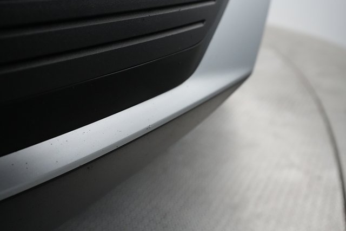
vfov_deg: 46.4
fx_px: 269
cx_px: 173
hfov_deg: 65.5
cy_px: 116
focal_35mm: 28
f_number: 5.6
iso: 6400
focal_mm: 28
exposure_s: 1/100
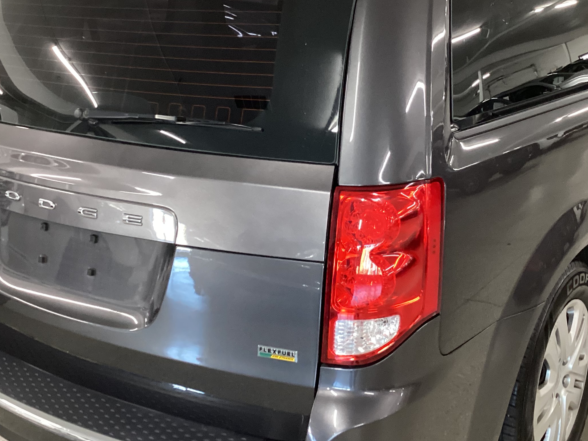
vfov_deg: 29.7
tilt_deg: -18.2
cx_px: 315
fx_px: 832
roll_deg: +1.2
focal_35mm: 49
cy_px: 197
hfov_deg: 38.9
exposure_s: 1/33
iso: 320
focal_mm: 3.3
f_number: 2.4
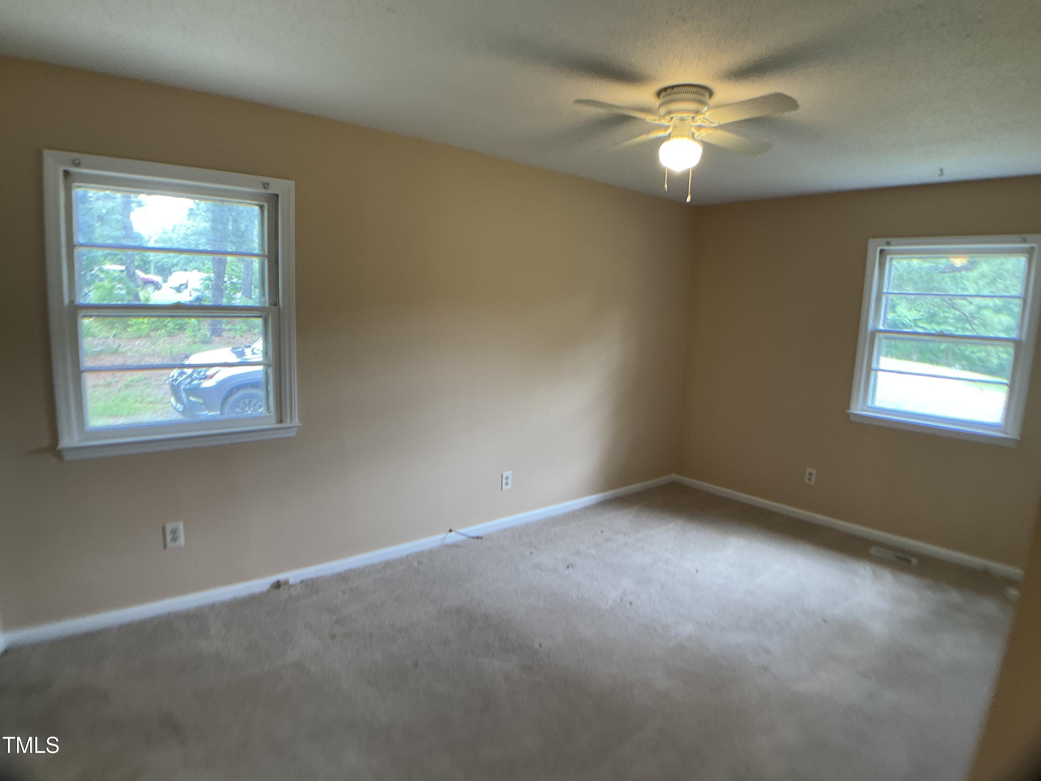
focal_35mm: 29
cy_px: 390
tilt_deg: -9.4
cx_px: 520
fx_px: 872
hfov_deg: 61.7
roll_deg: -3.3
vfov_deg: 48.2
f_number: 1.8
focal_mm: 3
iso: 50
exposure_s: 1/60
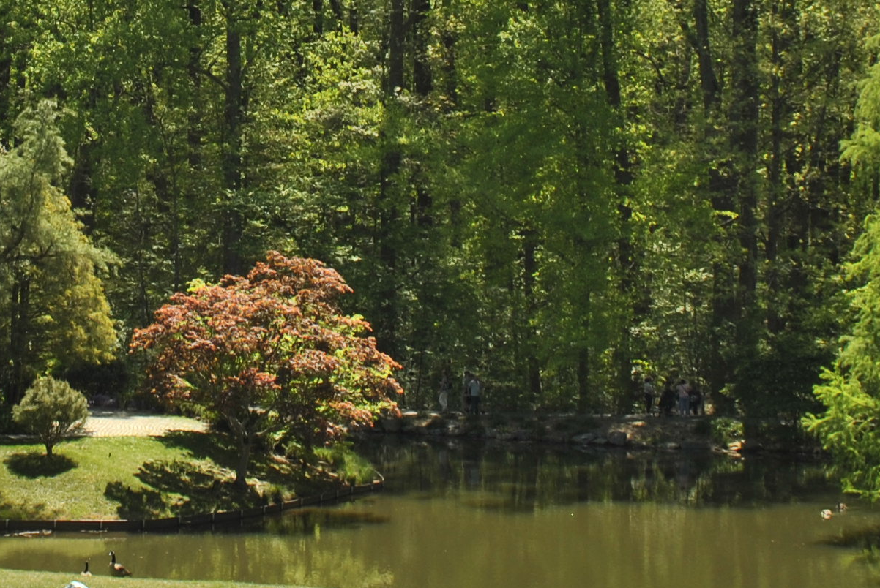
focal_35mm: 87
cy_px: -35
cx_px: 133
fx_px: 2129
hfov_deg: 22.9
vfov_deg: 15.4
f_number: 8
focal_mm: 18
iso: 100
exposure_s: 1/200
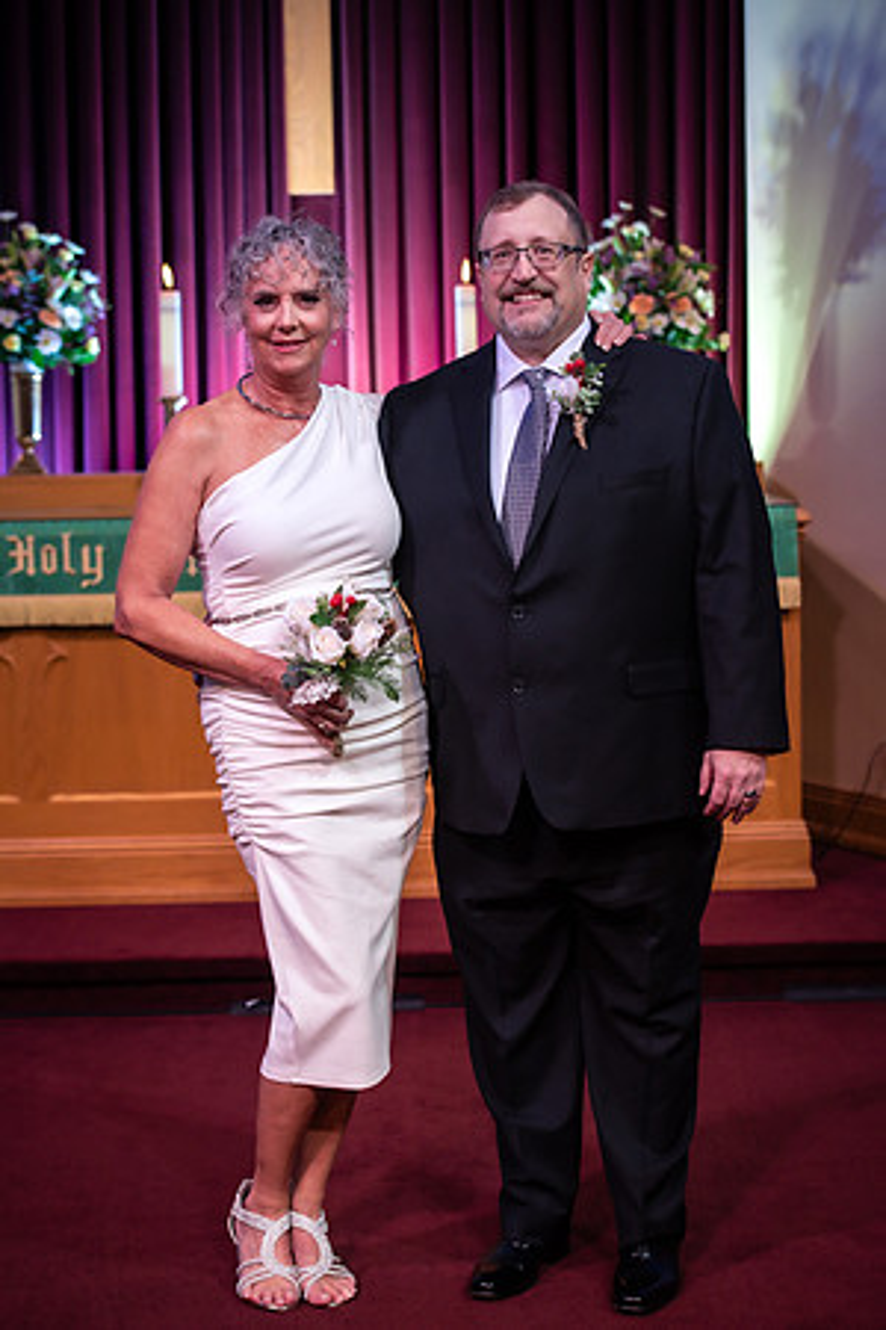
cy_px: 665
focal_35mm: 70
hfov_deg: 19.5
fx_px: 2584
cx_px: 443
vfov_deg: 28.8
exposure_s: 1/160
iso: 800
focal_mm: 70
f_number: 3.5
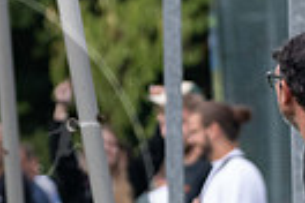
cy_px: 145
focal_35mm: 1016
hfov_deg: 2.0
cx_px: 12
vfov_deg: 1.4
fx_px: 8607
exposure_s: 1/1600
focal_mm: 200
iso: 1600
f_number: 5.6
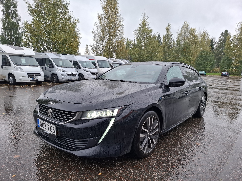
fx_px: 161
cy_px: 90
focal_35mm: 23
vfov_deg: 58.9
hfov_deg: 73.9
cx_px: 121
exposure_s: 1/211
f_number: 1.8
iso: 50
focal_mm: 5.54
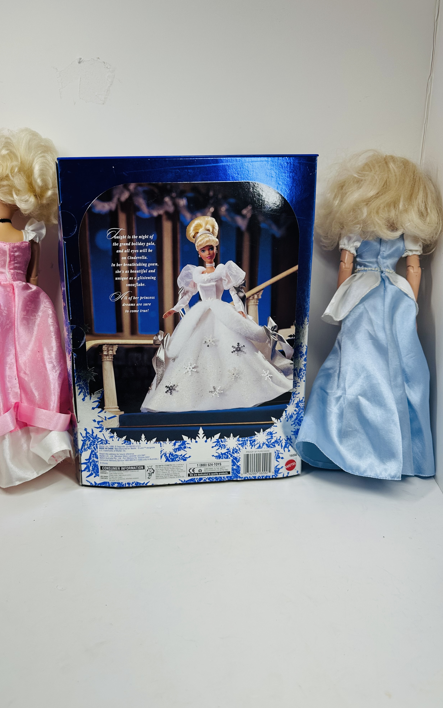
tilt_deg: -15.7
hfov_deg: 47.3
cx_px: 174
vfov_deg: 70.4
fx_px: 502
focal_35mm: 26
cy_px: 353
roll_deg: -0.8
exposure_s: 1/1083
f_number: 1.78
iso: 80
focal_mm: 6.86
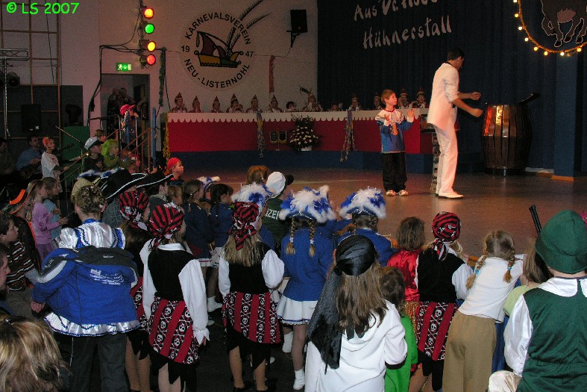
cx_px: 289
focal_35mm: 37
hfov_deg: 51.9
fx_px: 603
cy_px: 208
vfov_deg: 35.9
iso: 200
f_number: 4
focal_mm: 8.9
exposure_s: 1/60.1
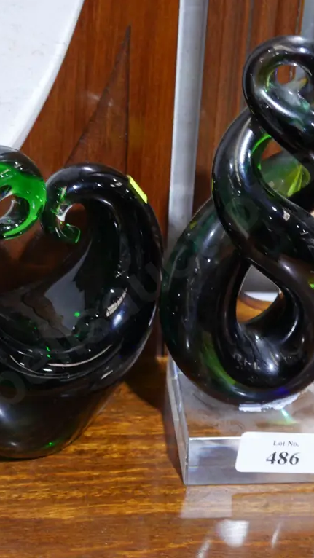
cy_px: 279
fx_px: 992
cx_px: 154
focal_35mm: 67
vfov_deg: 31.4
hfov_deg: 18.0
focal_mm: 23
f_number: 5.1
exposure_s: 1/60
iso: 1600
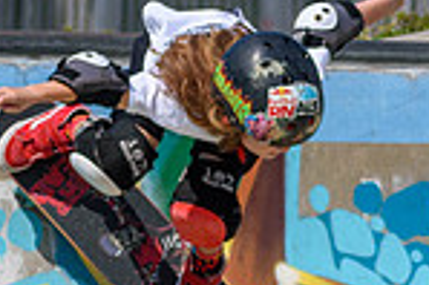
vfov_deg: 1.1
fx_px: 15284
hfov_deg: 1.6
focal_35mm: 1284
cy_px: 278
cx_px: 285
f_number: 5.6
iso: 200
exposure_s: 1/2500
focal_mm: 220
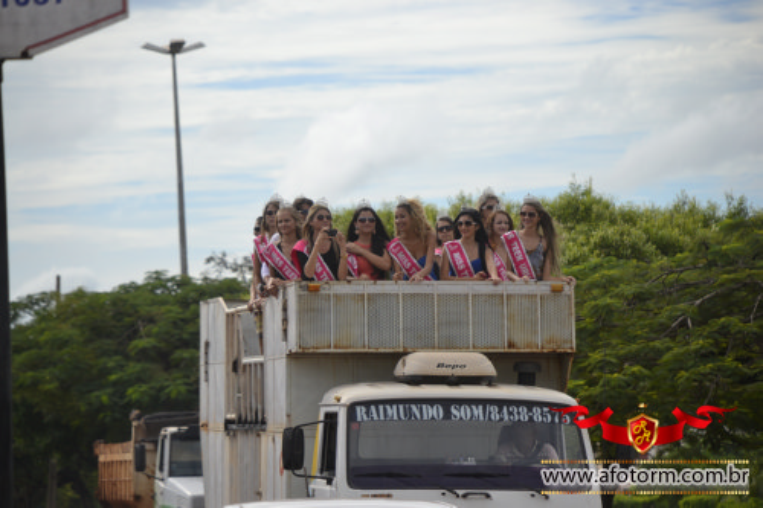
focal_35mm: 202
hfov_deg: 10.2
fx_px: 4290
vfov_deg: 6.8
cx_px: 382
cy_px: 254
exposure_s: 1/500
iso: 100
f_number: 5.6
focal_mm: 135
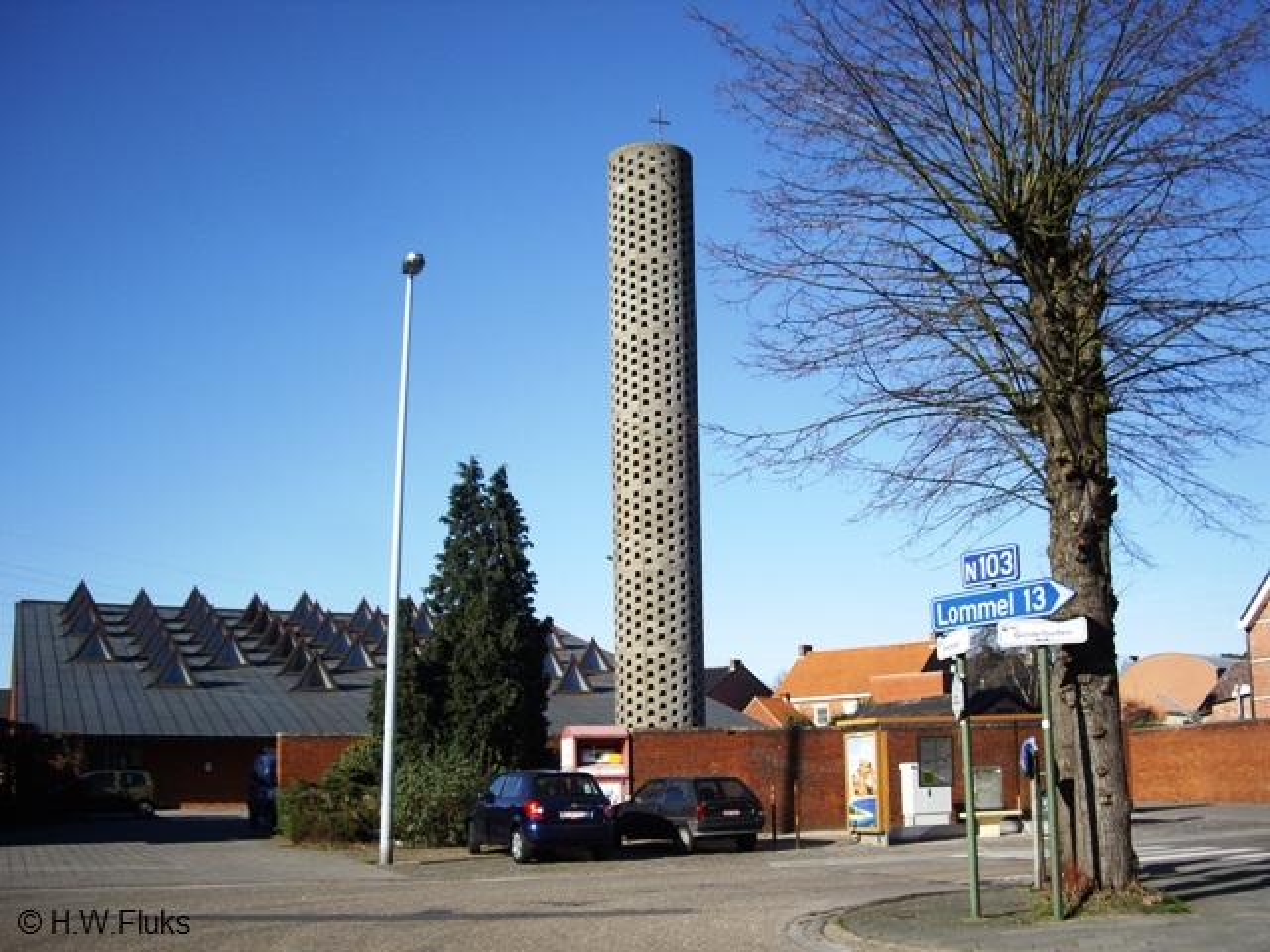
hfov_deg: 49.0
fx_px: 1394
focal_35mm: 38
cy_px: 476
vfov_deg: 37.7
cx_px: 635
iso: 64
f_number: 2.8
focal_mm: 7.9
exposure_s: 1/800
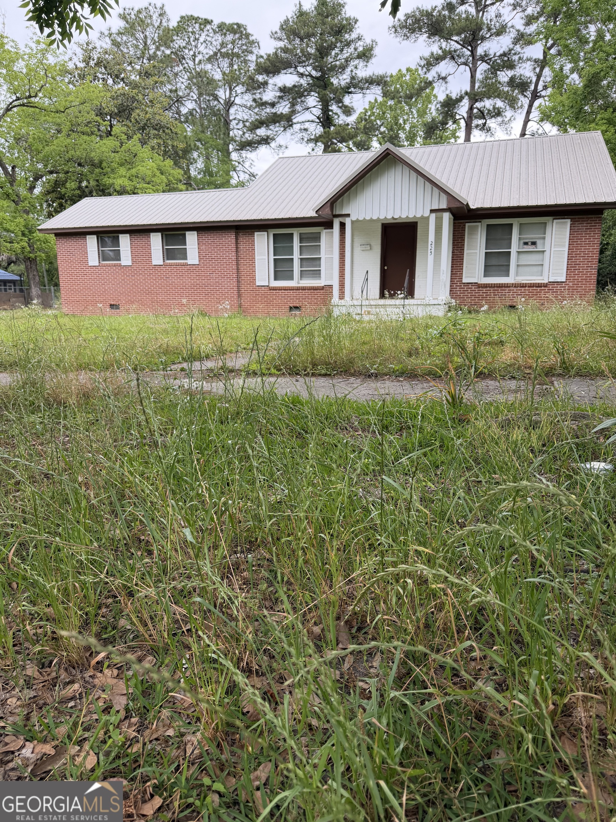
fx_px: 569
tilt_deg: -11.8
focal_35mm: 24
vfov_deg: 71.6
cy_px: 411
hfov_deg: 56.8
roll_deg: +0.2
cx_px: 308
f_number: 1.78
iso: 100
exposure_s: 1/563
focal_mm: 6.76
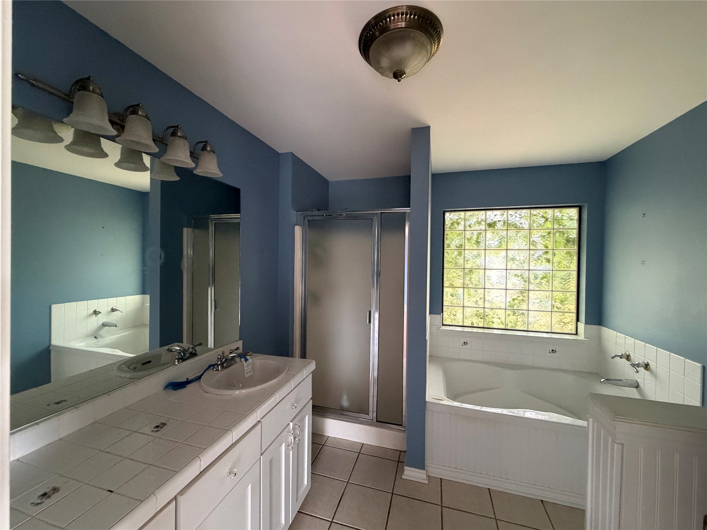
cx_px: 354
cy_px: 265
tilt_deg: -1.0
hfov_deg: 102.1
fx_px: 286
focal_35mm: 14
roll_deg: -0.3
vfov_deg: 85.7
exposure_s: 1/60
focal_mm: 2.22
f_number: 2.2
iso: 500
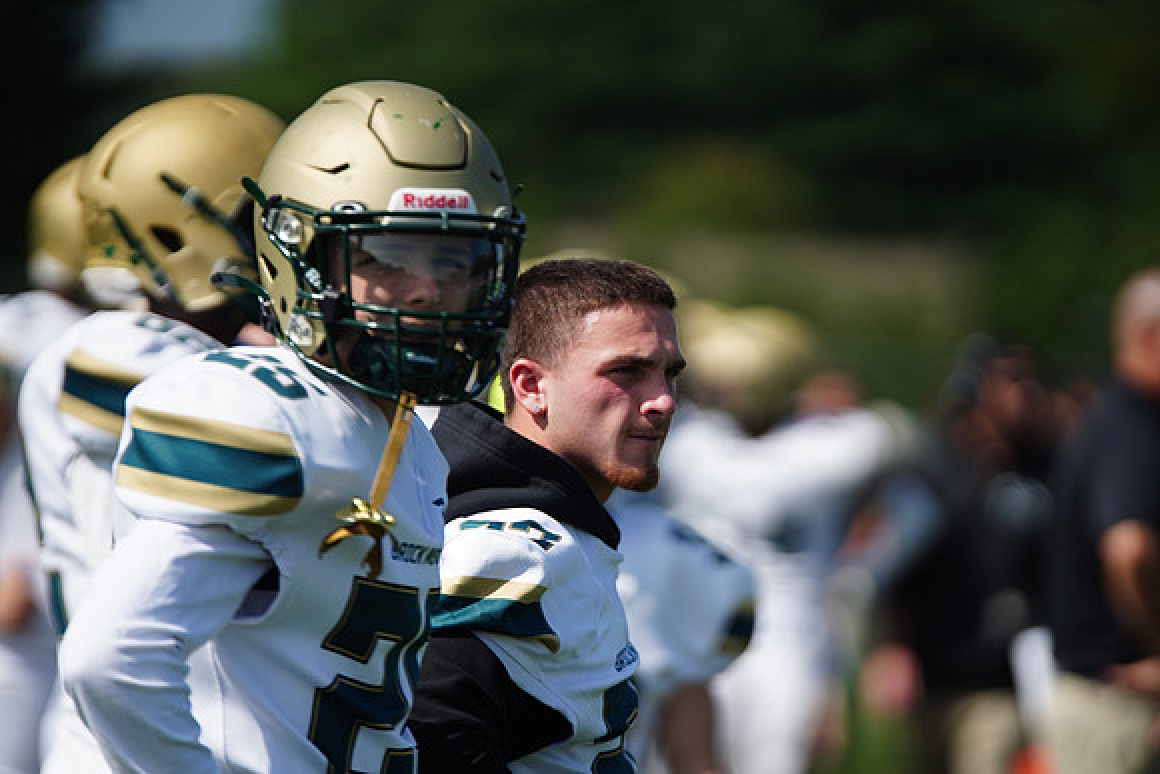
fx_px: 9668
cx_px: 580
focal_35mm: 300
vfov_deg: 4.6
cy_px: 387
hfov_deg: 6.9
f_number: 2.8
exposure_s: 1/8000
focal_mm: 300
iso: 500
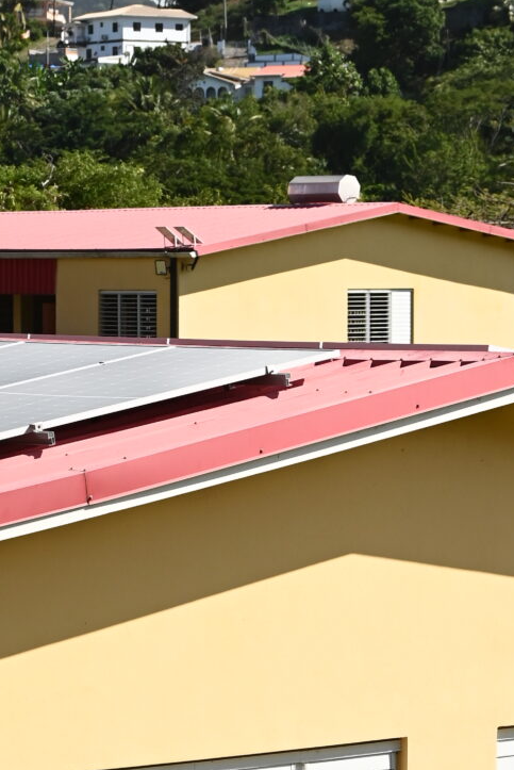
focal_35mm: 166
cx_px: 46
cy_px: 575
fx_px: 3550
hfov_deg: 8.3
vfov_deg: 12.3
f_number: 6
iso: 400
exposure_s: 1/2000
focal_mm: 60
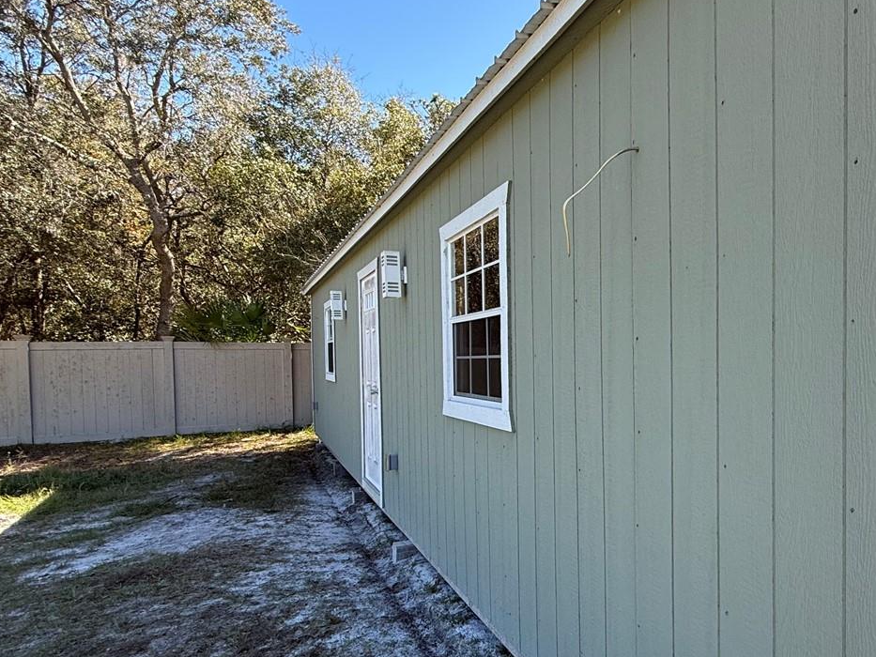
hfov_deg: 64.9
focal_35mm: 24
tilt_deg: -1.1
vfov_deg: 56.6
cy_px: 372
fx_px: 607
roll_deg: +0.0
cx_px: 706
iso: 50
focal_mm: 2.22
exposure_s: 1/353
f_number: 2.2
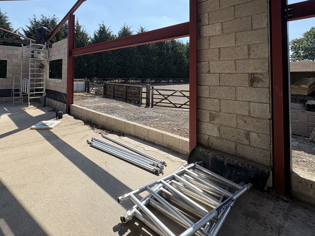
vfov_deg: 63.3
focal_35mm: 20
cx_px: 133
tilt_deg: +0.1
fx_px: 182
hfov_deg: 81.2
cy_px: 69
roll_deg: -0.5
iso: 40
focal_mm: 2.22
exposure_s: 1/1178
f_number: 2.2
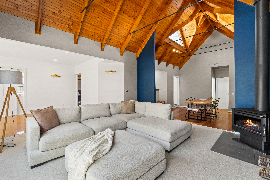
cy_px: 90
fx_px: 112
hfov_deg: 100.4
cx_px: 135
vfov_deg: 77.3
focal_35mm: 15
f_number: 8
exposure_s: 1/3
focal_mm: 10
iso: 200
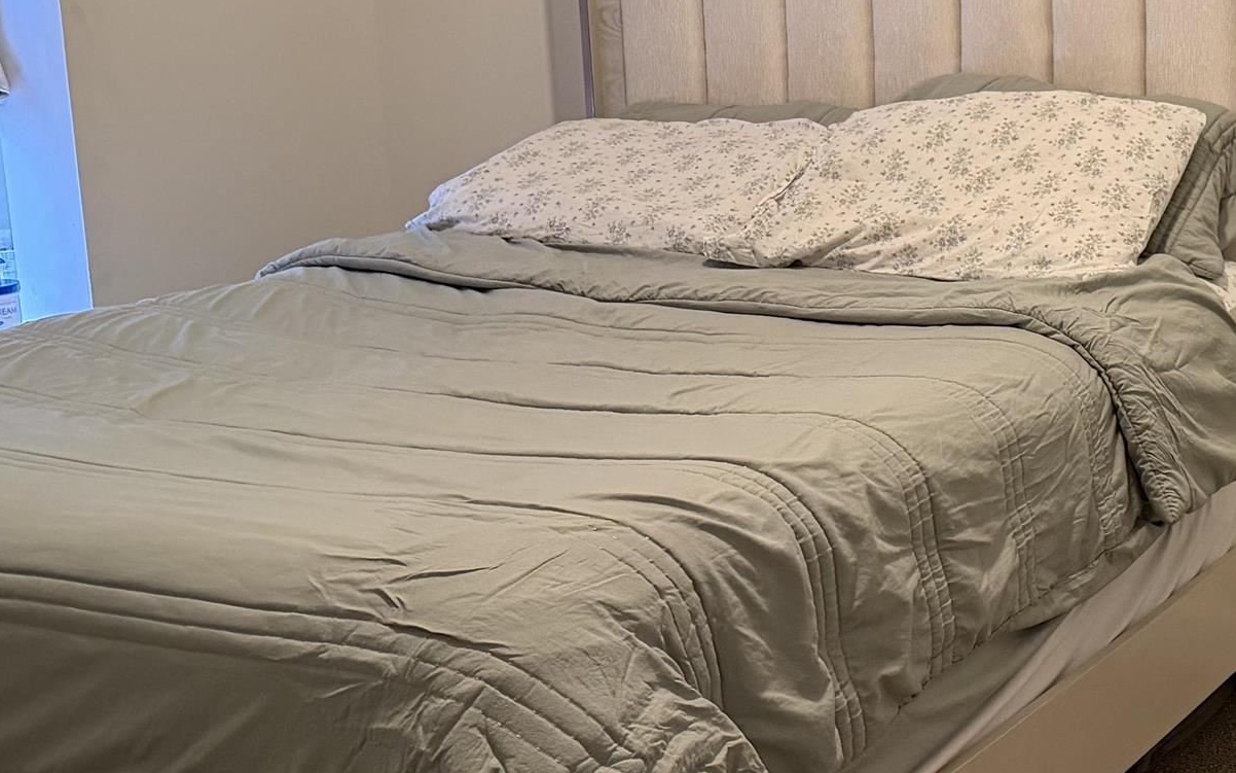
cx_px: 1148
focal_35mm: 65
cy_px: 352
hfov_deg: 30.0
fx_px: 2189
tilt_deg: -11.6
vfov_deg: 20.0
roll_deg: -0.7
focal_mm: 6.76
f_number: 1.78
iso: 500
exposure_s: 1/60
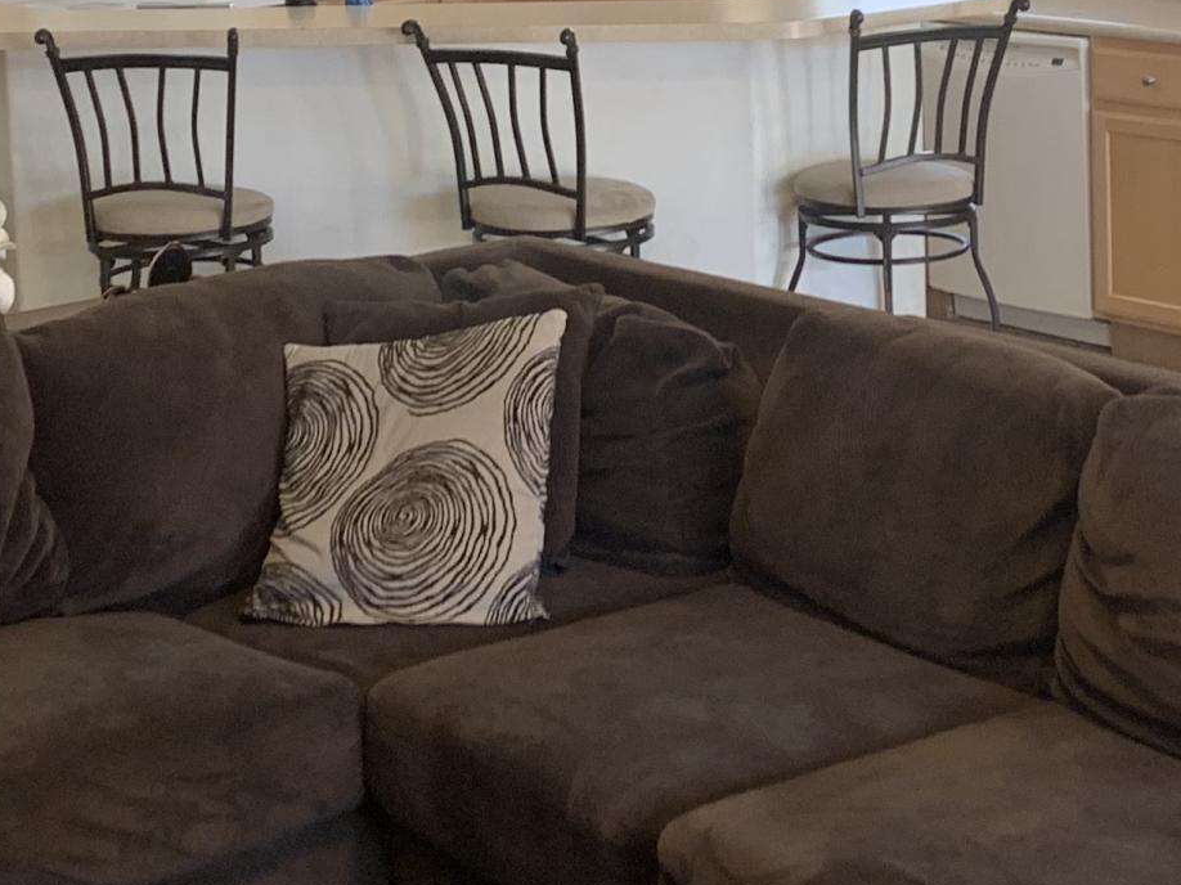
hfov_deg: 23.0
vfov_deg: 17.1
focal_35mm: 85
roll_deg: +1.8
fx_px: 2899
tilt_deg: -7.1
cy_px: 54
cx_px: 682
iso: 80
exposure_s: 1/60
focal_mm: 4.25
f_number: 1.8
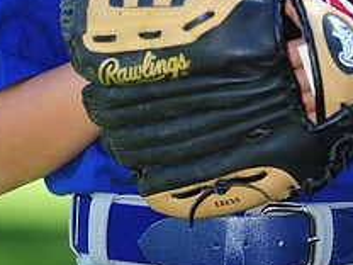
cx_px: 193
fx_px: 5476
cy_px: -199
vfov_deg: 2.8
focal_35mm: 537
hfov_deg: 3.7
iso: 200
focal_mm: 200
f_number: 4.5
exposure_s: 1/320
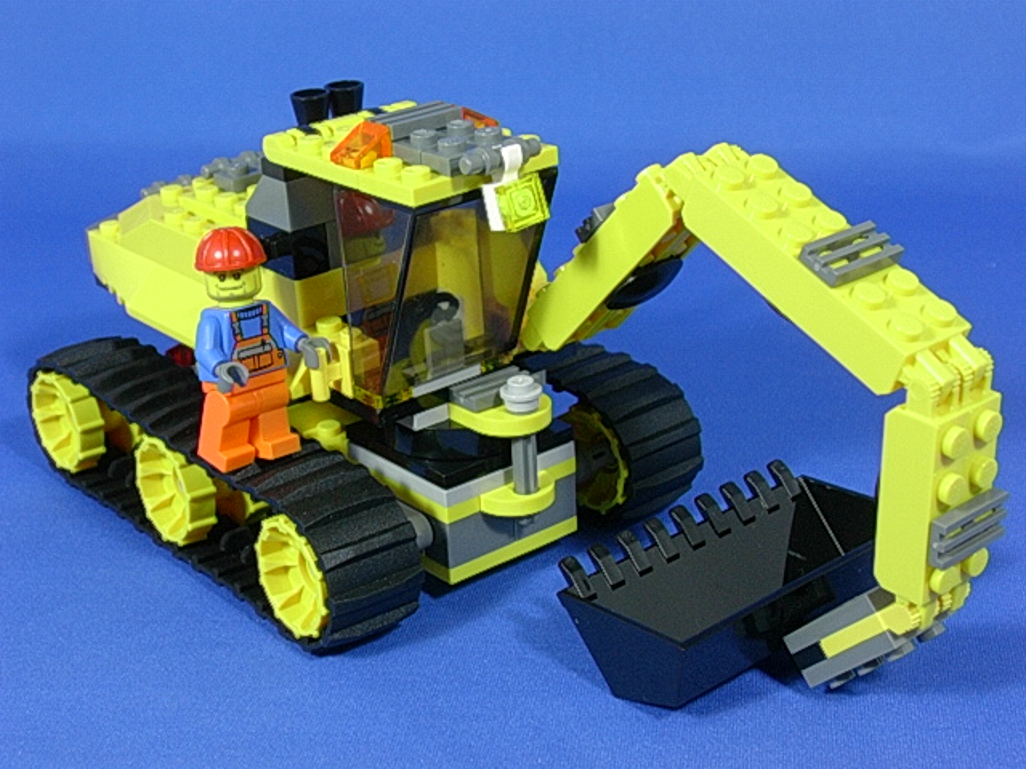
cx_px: 513
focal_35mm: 60
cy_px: 384
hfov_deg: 32.2
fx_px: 1778
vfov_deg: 24.4
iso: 70
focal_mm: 9
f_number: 3.4
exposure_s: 1/9.5
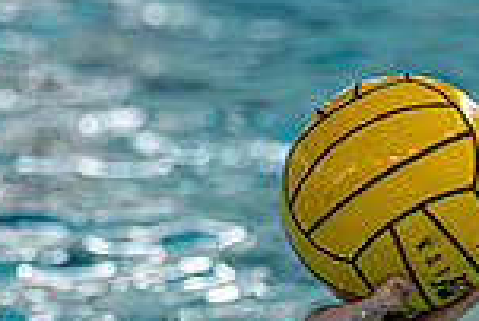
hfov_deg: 3.9
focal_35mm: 529
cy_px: 258
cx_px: -503
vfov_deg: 2.6
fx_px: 7045
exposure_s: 1/1000
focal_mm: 112
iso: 7200
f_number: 4
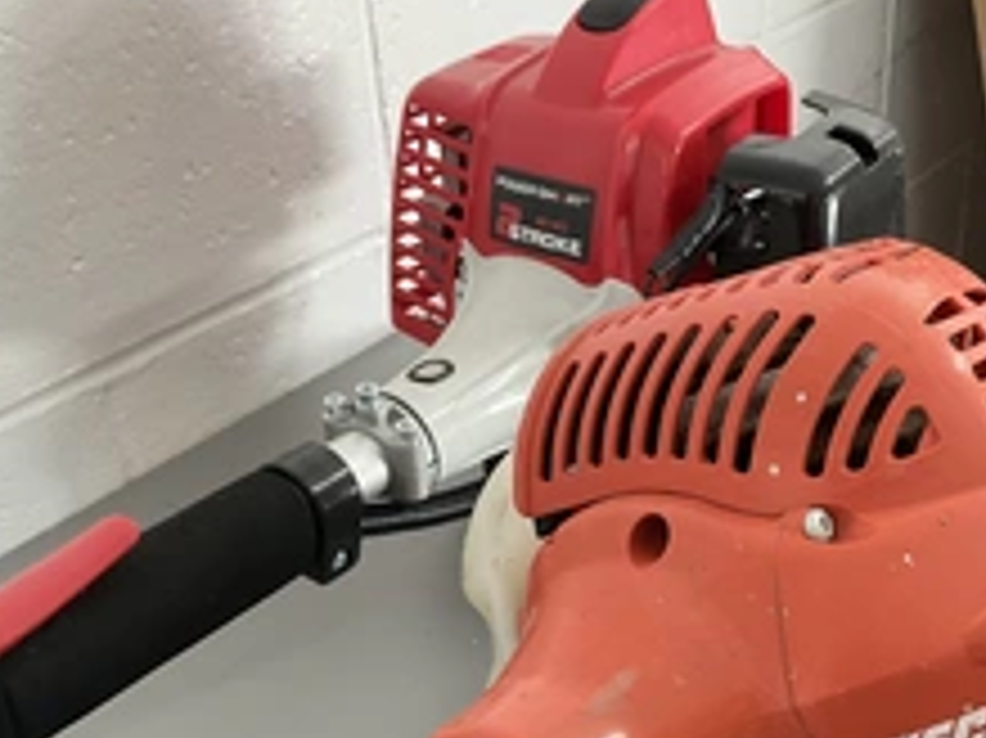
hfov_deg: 35.7
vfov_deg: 27.0
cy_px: 580
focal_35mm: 53
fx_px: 1509
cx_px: 689
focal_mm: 3
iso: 200
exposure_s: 1/60
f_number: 1.8
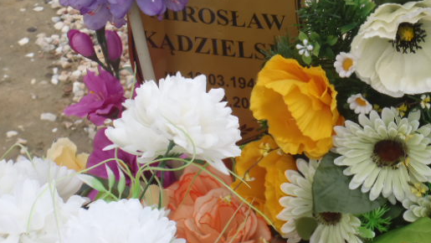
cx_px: 244
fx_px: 1578
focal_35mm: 138
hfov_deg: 15.6
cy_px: 103
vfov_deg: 8.8
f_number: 5.1
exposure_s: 1/100
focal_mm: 18.2
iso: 100
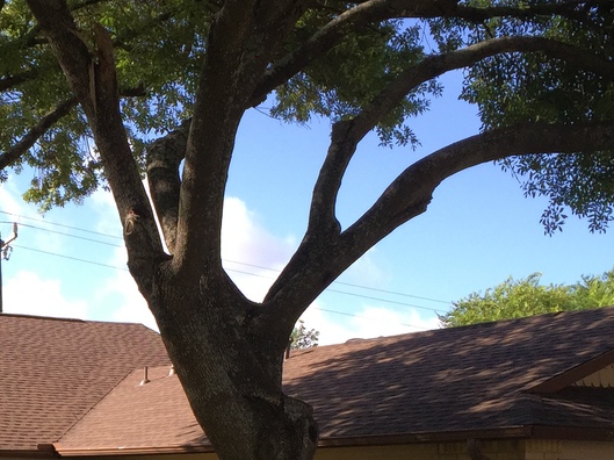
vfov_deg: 18.2
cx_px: -7
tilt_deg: +1.8
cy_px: 455
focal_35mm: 79
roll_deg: -1.3
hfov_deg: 23.6
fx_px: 1400
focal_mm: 4.15
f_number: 2.2
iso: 32
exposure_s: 1/590
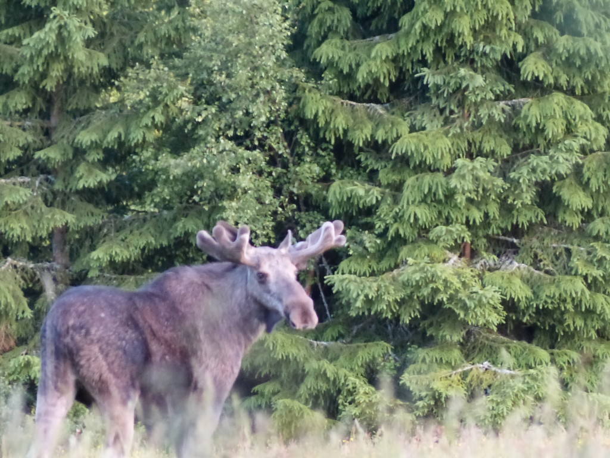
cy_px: 229
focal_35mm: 660
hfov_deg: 3.0
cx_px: 305
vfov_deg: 2.3
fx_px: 11630
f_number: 2.8
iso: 800
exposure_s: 1/10
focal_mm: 108
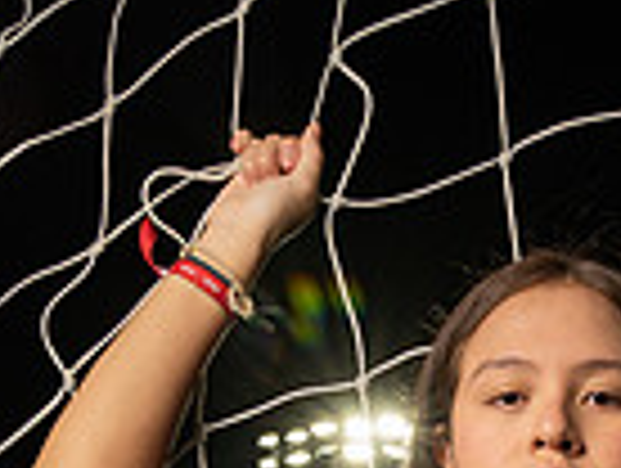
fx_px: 1348
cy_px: 986
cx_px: 594
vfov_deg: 15.2
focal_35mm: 75
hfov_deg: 24.9
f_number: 8
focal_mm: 24
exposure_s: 1/200
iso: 500
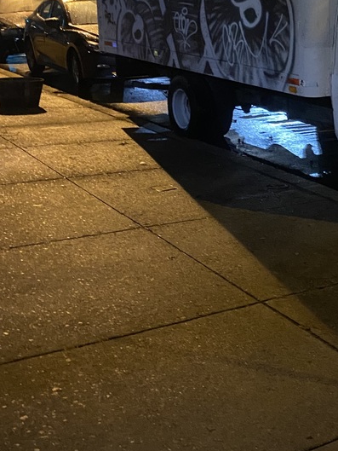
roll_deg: -1.7
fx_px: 768
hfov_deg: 23.7
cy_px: 108
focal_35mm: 59
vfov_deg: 32.0
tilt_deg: -9.0
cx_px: 342
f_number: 1.8
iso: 1600
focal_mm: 4.25
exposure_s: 1/15
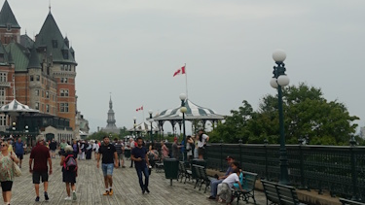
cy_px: 64
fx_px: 736
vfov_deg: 15.9
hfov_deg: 26.5
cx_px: 8
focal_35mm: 76
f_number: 8
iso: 100
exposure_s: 1/80
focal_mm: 23
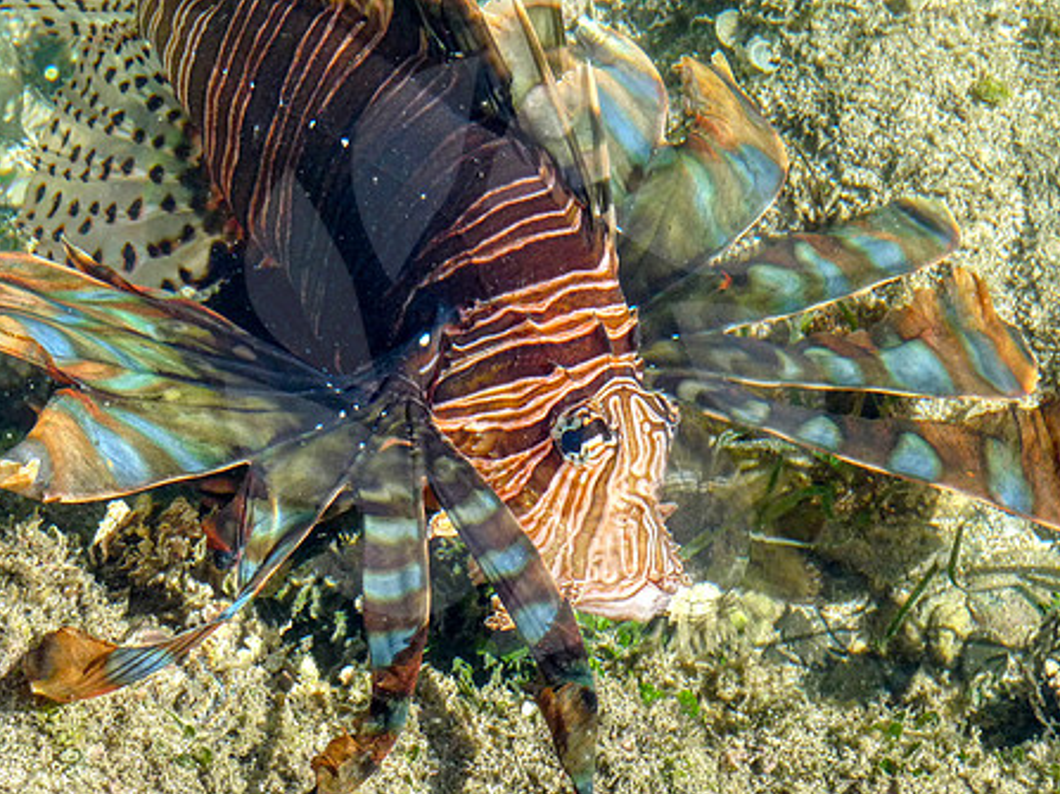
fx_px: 7623
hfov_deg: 8.0
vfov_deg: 6.0
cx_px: 524
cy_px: 357
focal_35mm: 249
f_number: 4
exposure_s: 1/400
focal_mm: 34.2
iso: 160
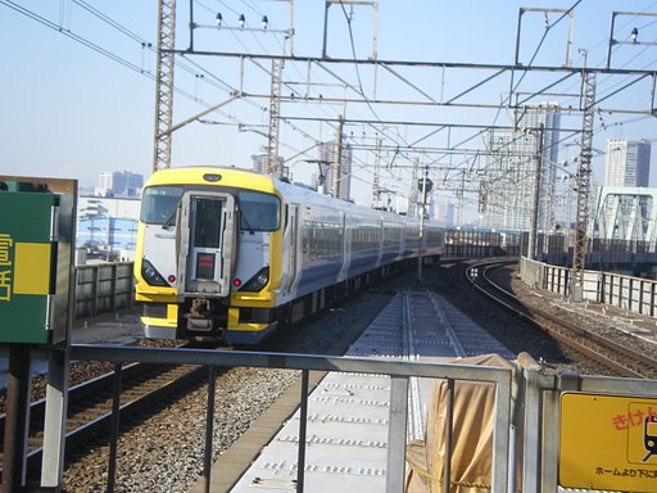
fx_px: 1651
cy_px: 246
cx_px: 328
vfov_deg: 17.0
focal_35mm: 87
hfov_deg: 22.5
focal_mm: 14.3
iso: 64
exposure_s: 1/160
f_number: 5.1
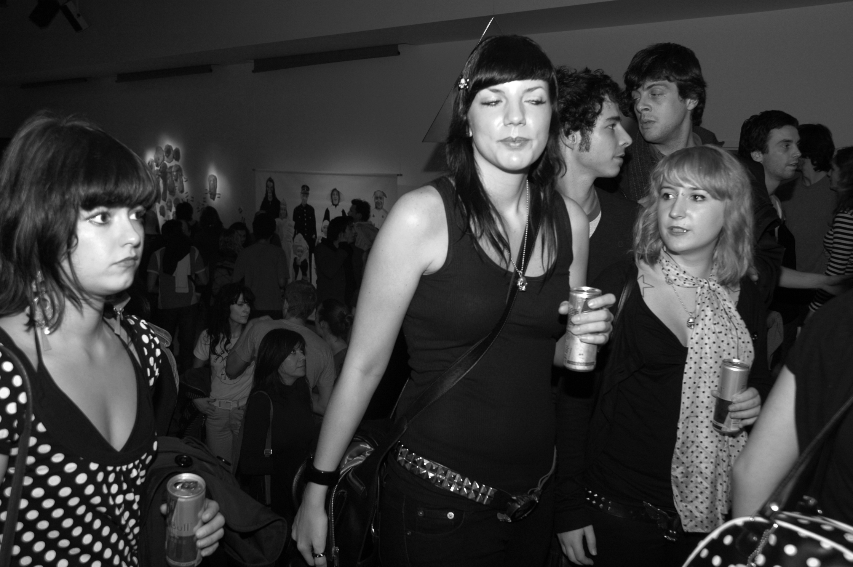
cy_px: 284
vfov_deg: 35.4
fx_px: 887
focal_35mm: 38
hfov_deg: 51.3
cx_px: 426
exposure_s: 1/60
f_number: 5
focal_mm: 25
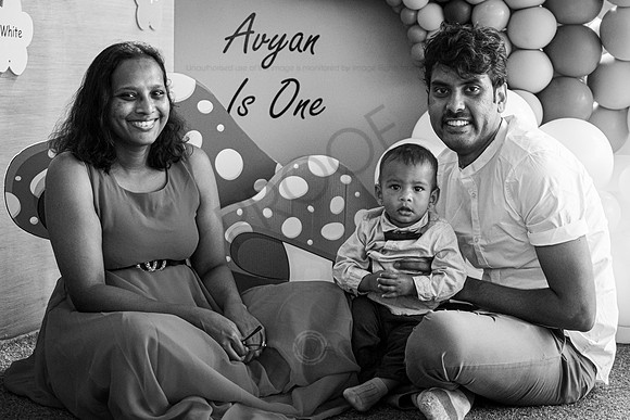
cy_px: 200
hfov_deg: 25.8
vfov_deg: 17.3
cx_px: 331
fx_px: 1378
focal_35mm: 79
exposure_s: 1/125
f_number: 2.8
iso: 3200
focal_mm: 50
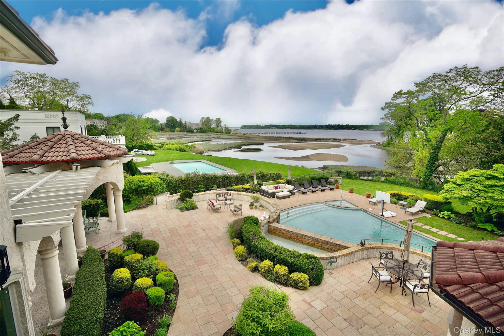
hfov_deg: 96.8
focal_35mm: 16
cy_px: 168
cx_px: 252
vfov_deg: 73.7
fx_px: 224
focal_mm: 16
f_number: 2.8
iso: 100
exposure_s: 1/2000
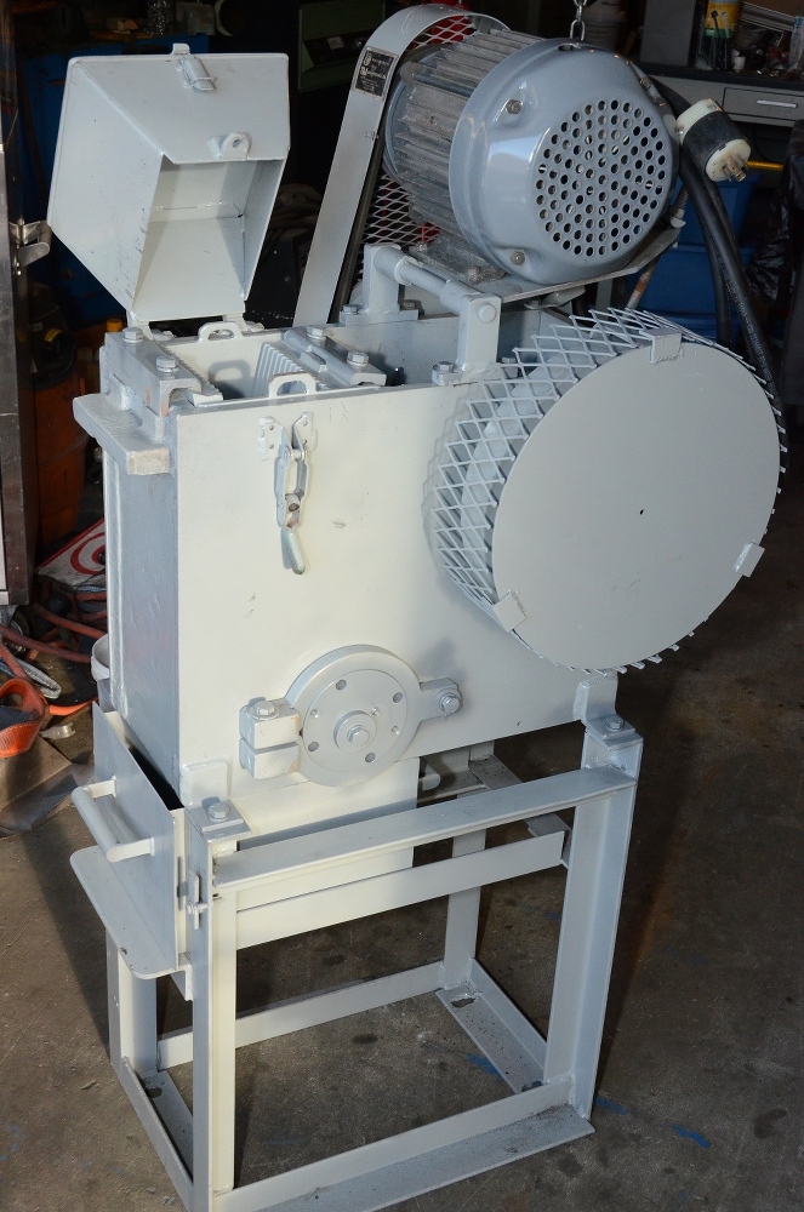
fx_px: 1564
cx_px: 402
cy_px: 606
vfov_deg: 42.4
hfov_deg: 28.8
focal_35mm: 46
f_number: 9
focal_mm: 31
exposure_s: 1/320
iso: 2000
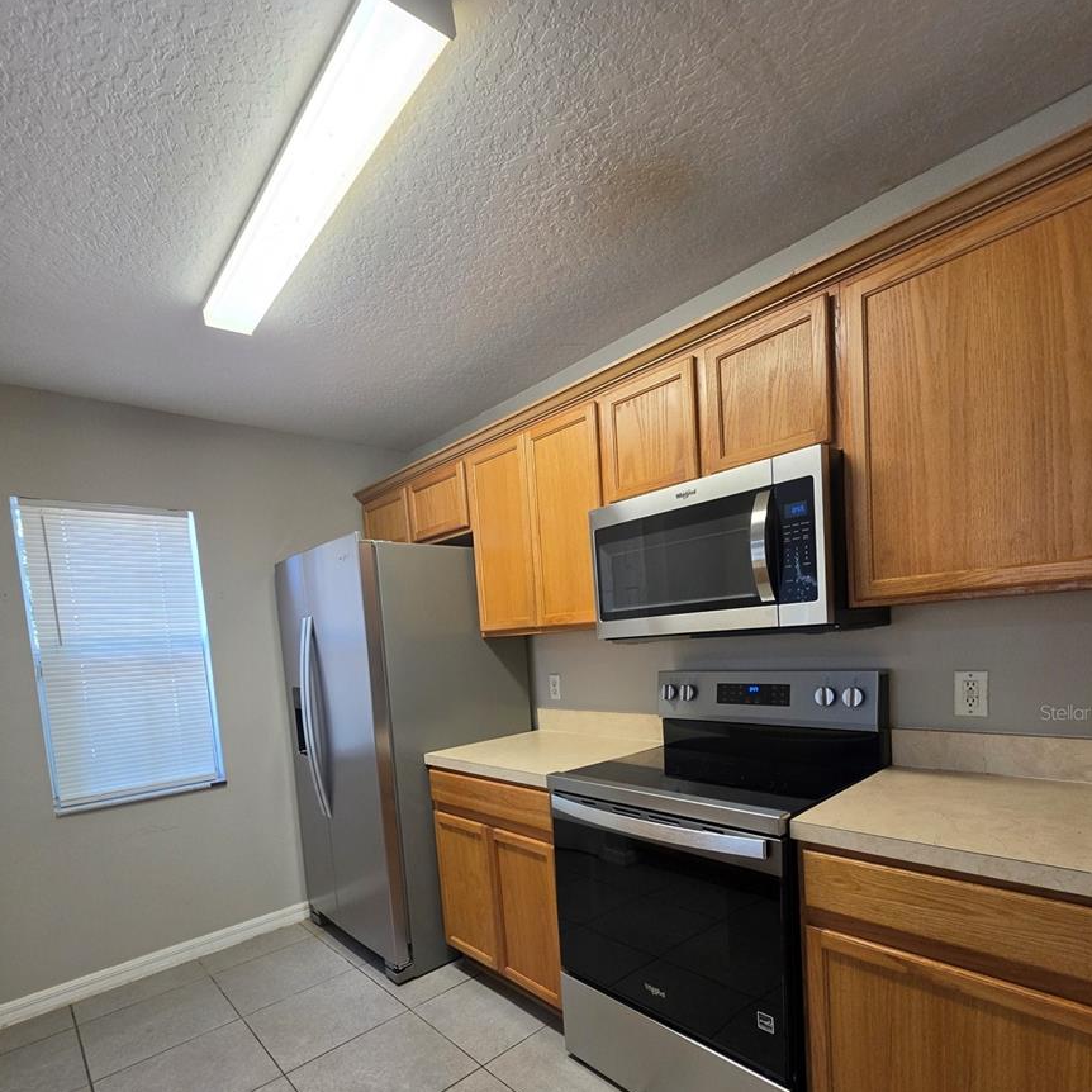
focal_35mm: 16
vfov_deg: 84.9
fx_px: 571
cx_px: 560
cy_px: 712
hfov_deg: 87.4
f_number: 1.9
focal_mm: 2.2
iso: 250
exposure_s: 1/120
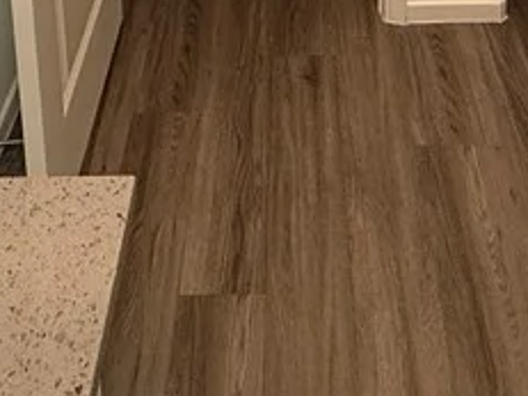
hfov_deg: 31.2
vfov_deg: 17.7
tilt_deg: -12.5
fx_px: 945
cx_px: 306
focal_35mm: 62
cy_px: -369
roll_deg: +0.4
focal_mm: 2.22
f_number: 2.2
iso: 250
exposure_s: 1/120
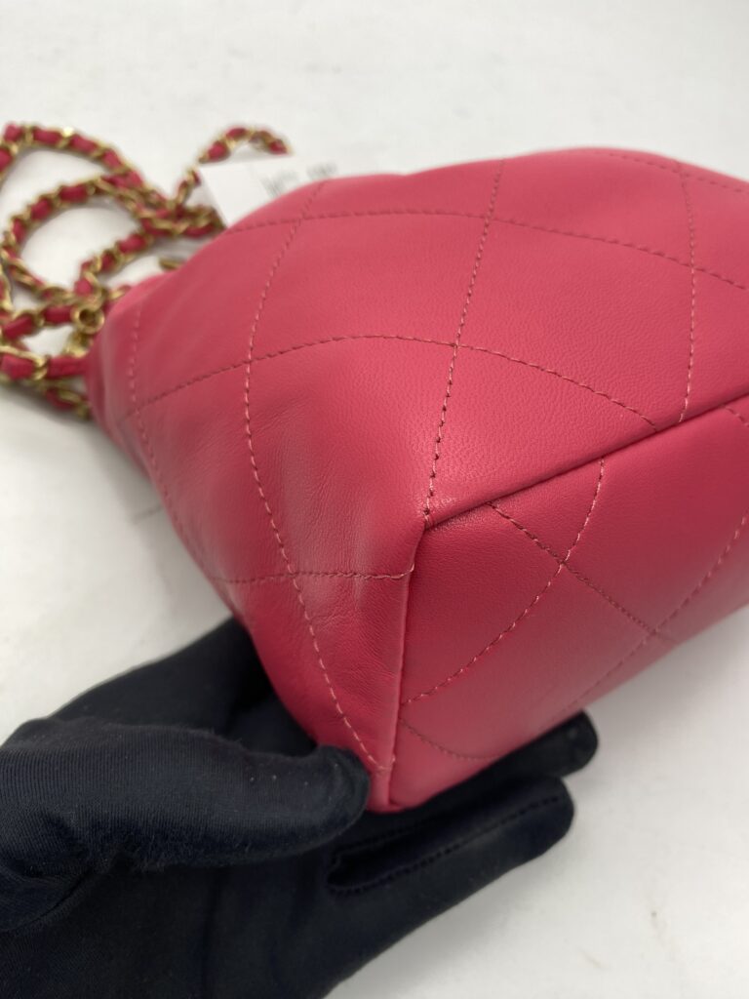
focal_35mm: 25
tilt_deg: -54.8
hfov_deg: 54.9
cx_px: 374
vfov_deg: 69.4
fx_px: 721
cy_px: 500
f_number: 1.8
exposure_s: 1/100
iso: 40
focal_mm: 4.25
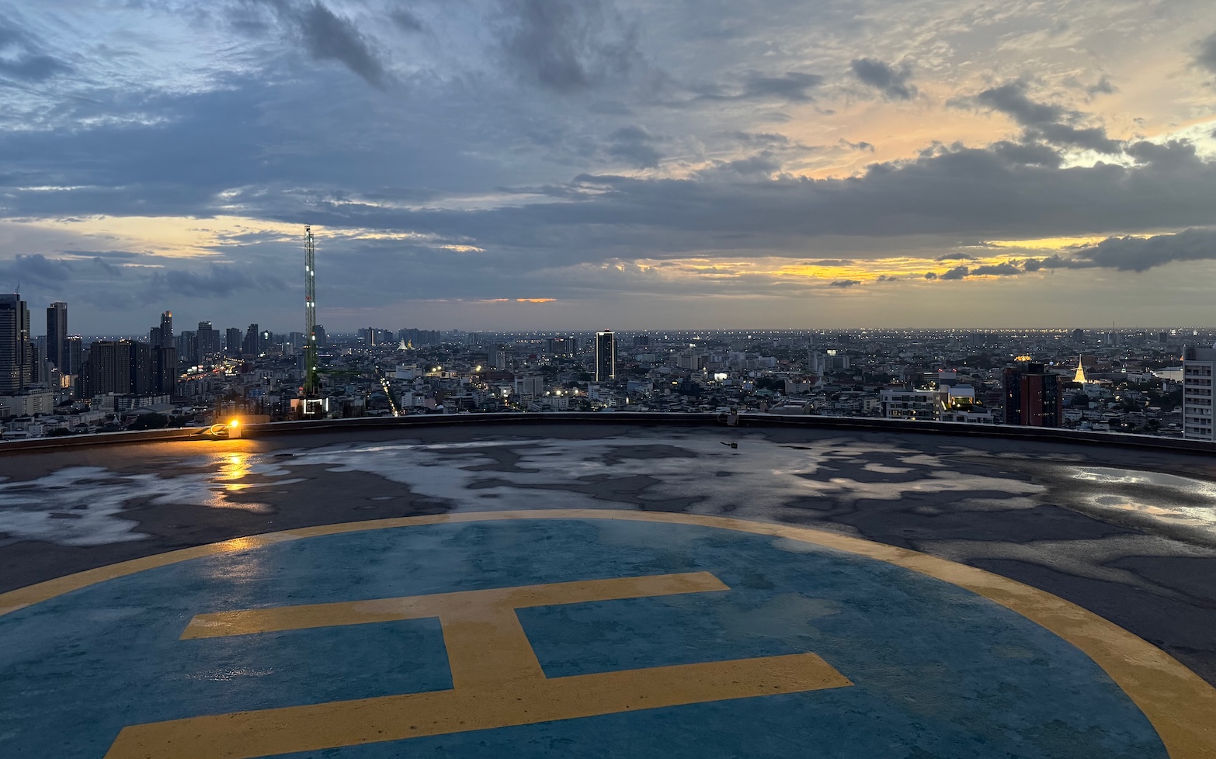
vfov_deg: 47.5
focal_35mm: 26
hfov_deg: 70.4
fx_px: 861
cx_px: 610
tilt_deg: -0.6
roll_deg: +0.5
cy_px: 329
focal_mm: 6.76
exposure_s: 1/50
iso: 320
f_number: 1.78
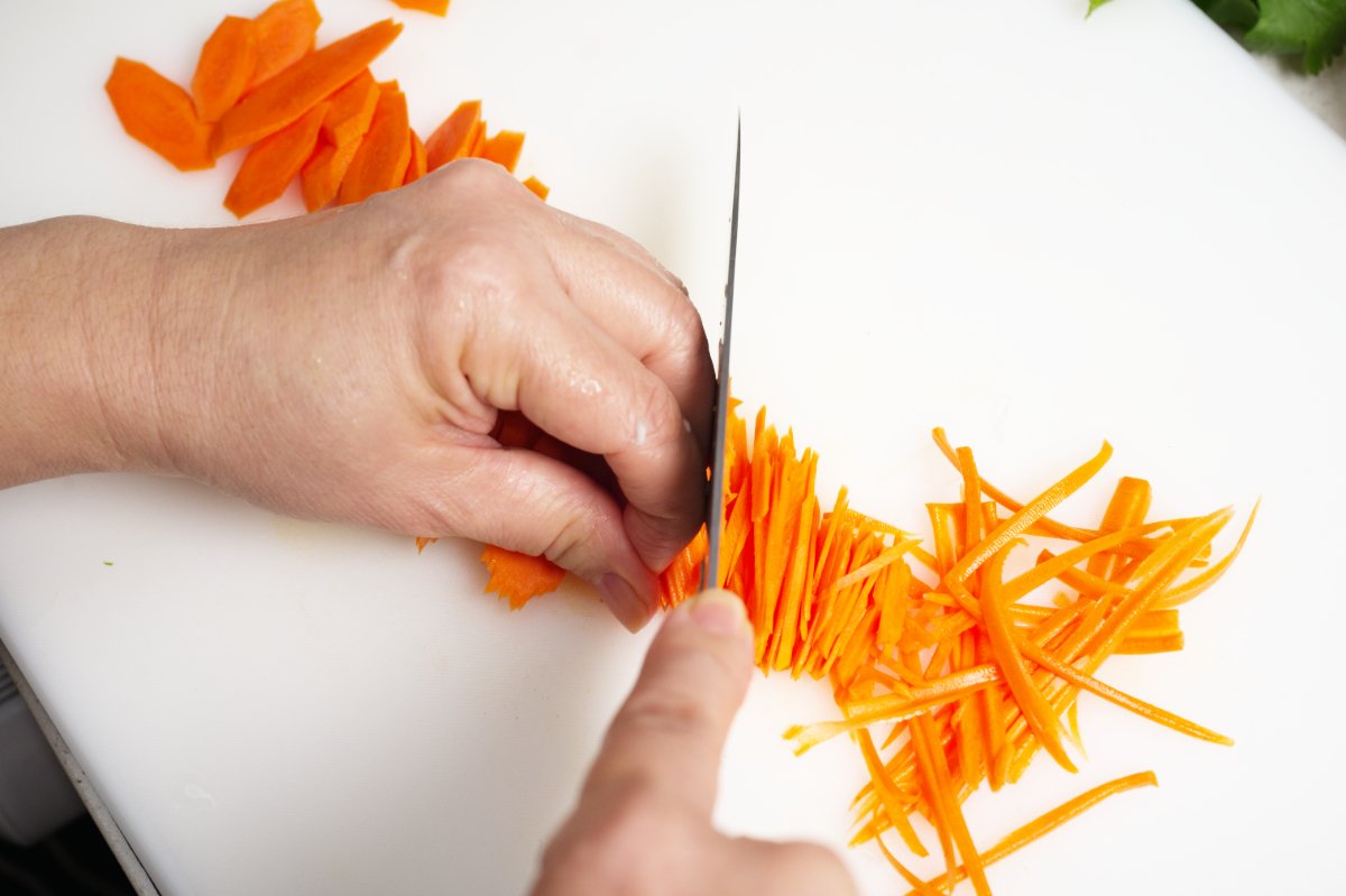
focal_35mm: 55
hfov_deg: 36.3
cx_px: 673
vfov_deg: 24.6
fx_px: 2055
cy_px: 448
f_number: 8
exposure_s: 1/1000
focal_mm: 55
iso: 1000
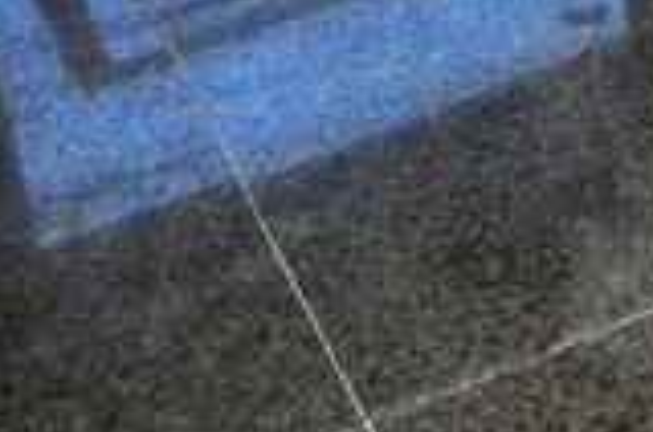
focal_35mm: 178
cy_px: -681
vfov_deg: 7.1
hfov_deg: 9.7
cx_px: 1769
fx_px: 3219
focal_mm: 21
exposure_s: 1/60
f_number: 3.8
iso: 800
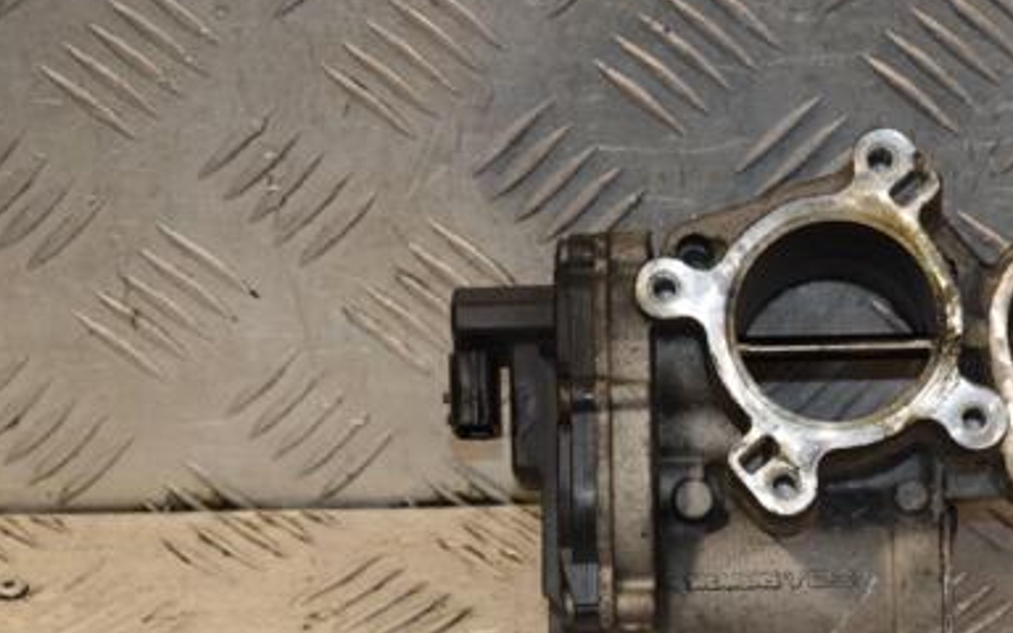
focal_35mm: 167
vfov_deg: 7.8
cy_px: 446
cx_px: 778
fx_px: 4610
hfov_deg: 12.5
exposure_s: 1/200
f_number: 6.3
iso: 800
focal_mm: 70
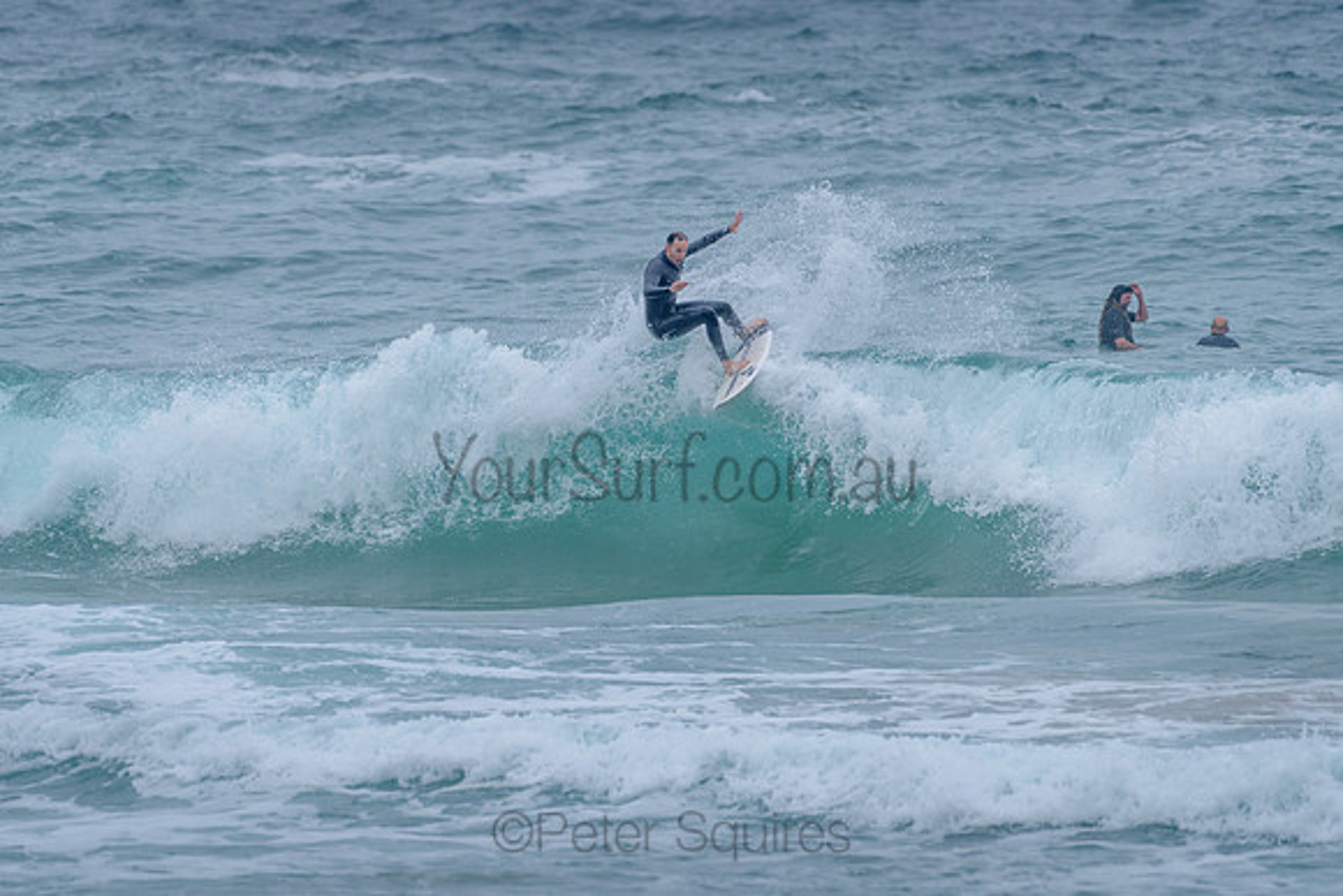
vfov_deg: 2.2
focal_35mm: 613
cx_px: 673
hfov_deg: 3.4
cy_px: 348
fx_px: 22864
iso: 500
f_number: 5.6
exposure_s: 1/1250
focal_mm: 500
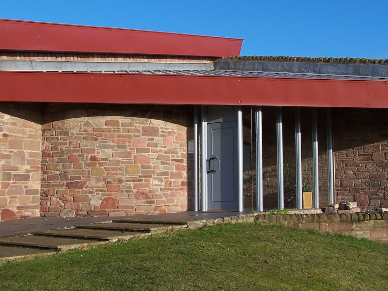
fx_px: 538
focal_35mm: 48
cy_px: 146
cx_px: 194
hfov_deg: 39.6
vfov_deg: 30.3
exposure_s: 1/500
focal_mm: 8
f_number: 4
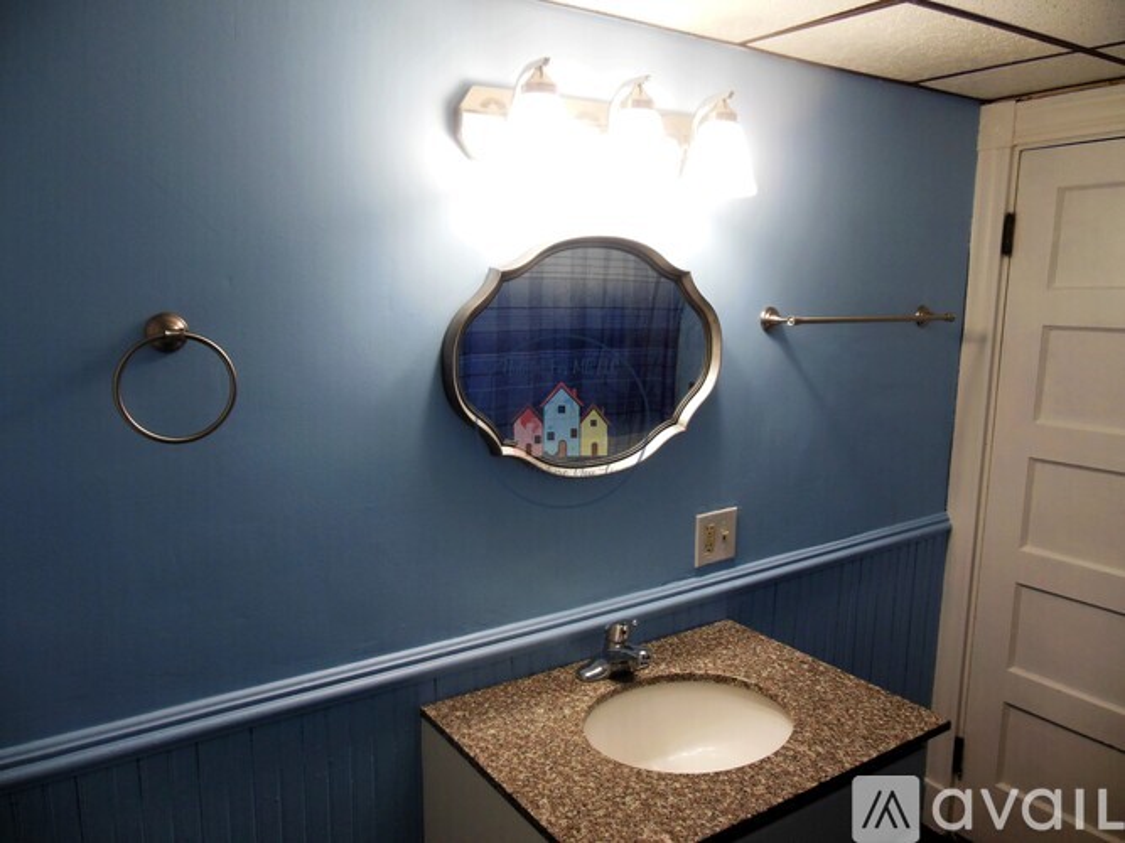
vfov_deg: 54.9
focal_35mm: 25
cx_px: 562
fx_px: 812
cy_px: 422
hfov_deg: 69.4
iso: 160
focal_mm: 4.5
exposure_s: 1/30
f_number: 3.2
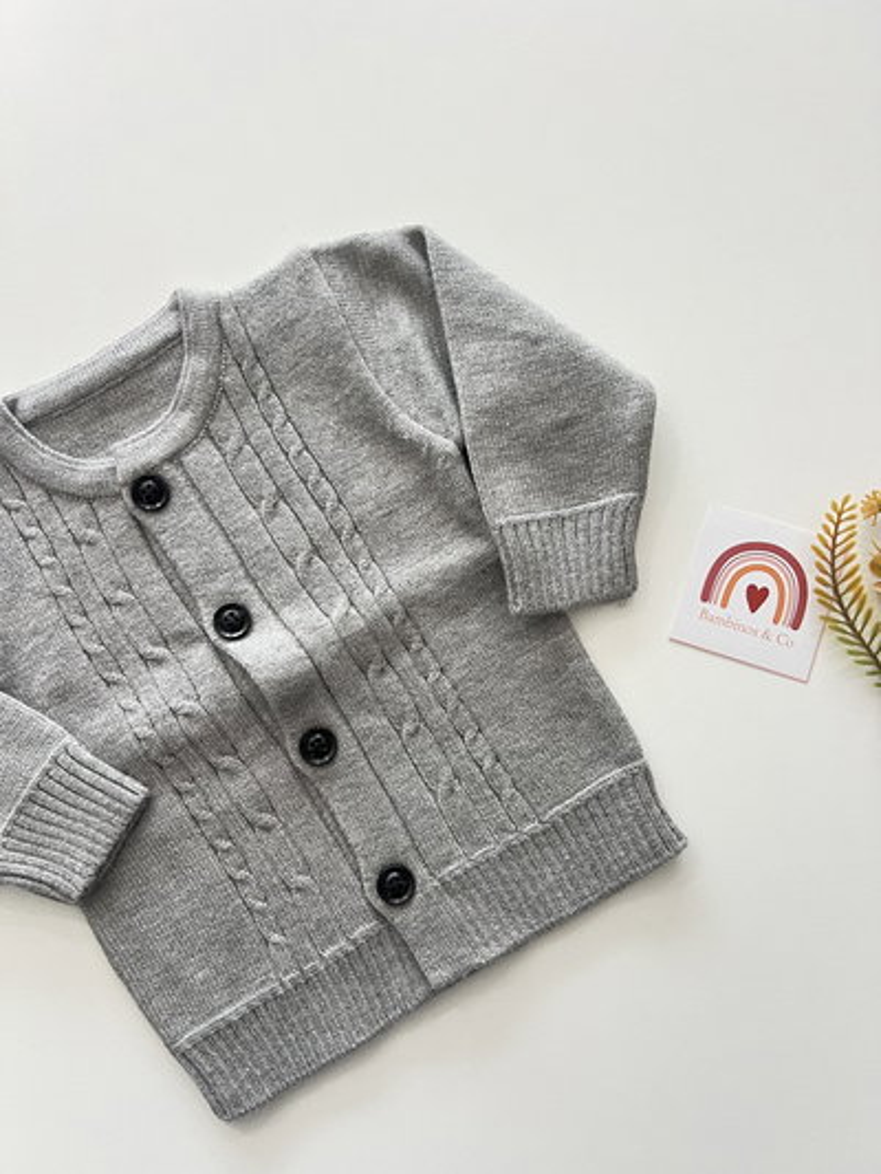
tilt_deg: -85.9
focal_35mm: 26
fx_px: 882
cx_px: 440
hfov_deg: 53.1
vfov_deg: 67.3
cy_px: 587
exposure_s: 1/50
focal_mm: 5.7
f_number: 1.5
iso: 100
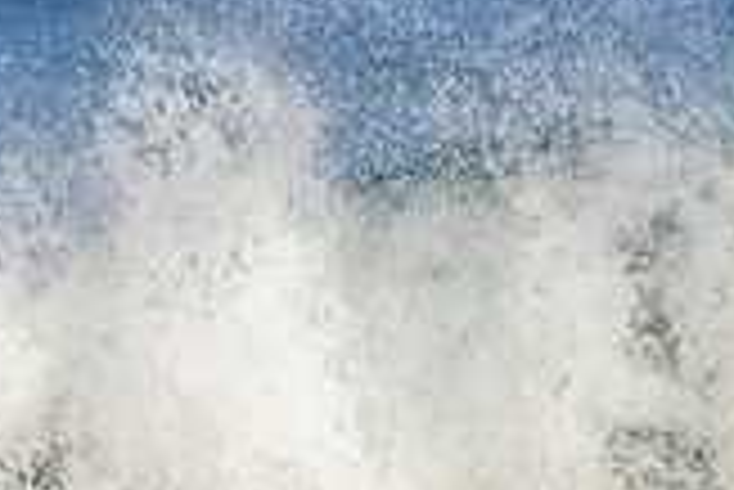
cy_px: 745
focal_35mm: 3435
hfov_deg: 0.6
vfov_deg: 0.4
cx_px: 925
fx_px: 70097
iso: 1800
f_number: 11
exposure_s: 1/3200
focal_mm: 900
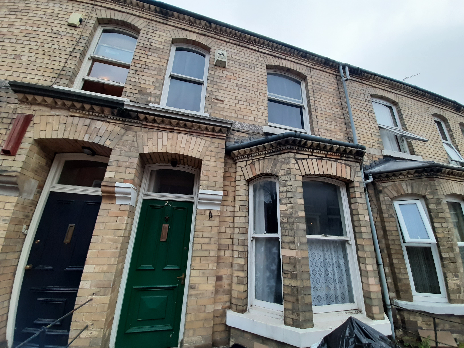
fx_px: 174
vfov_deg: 89.9
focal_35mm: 13
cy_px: 174
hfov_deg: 106.2
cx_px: 232
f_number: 2.2
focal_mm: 1.42
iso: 50
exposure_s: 1/50
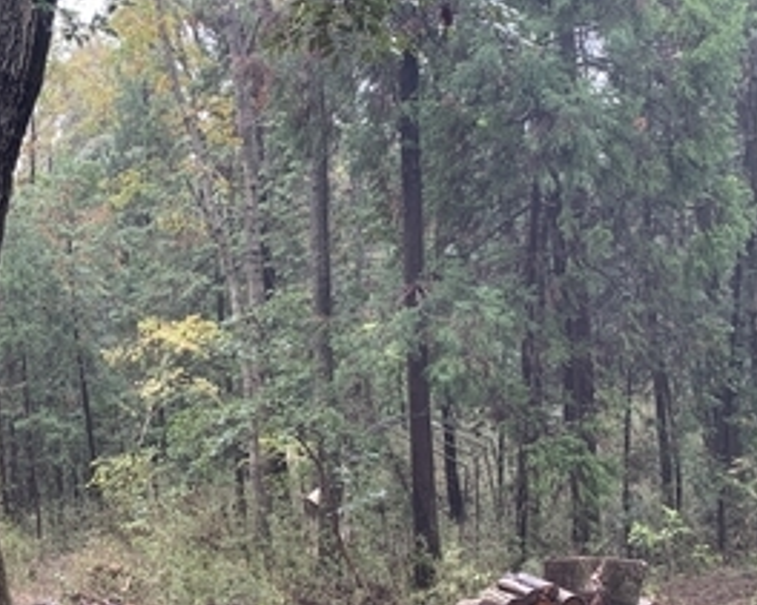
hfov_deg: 27.7
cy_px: 424
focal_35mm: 64
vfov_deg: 23.7
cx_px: -14
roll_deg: +2.1
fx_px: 1433
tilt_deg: -0.4
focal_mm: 4.25
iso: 100
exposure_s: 1/97
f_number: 1.8
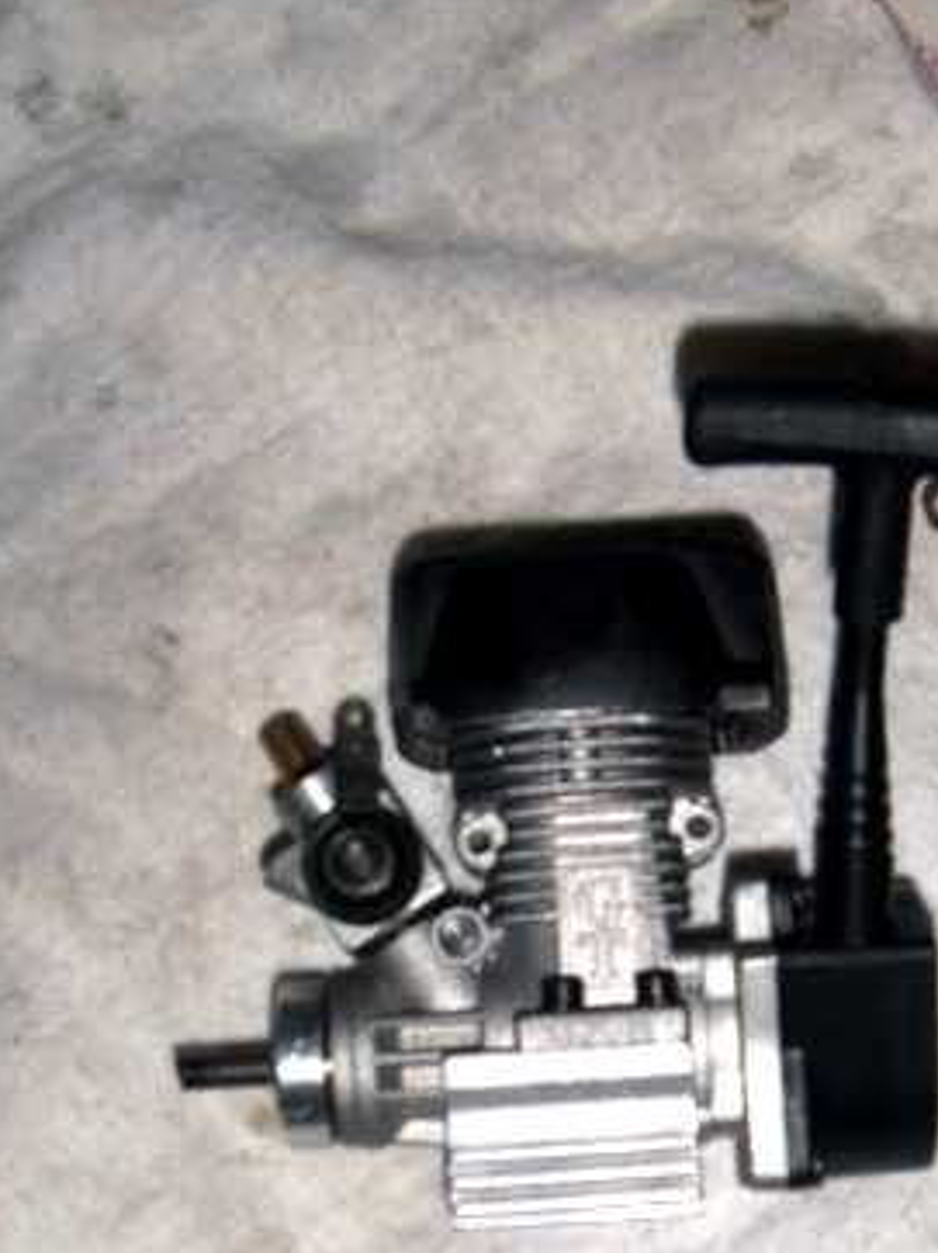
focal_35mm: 69
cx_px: 623
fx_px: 2496
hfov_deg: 21.2
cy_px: 789
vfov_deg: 28.1
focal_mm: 6.6
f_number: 3.5
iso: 100
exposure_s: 1/45
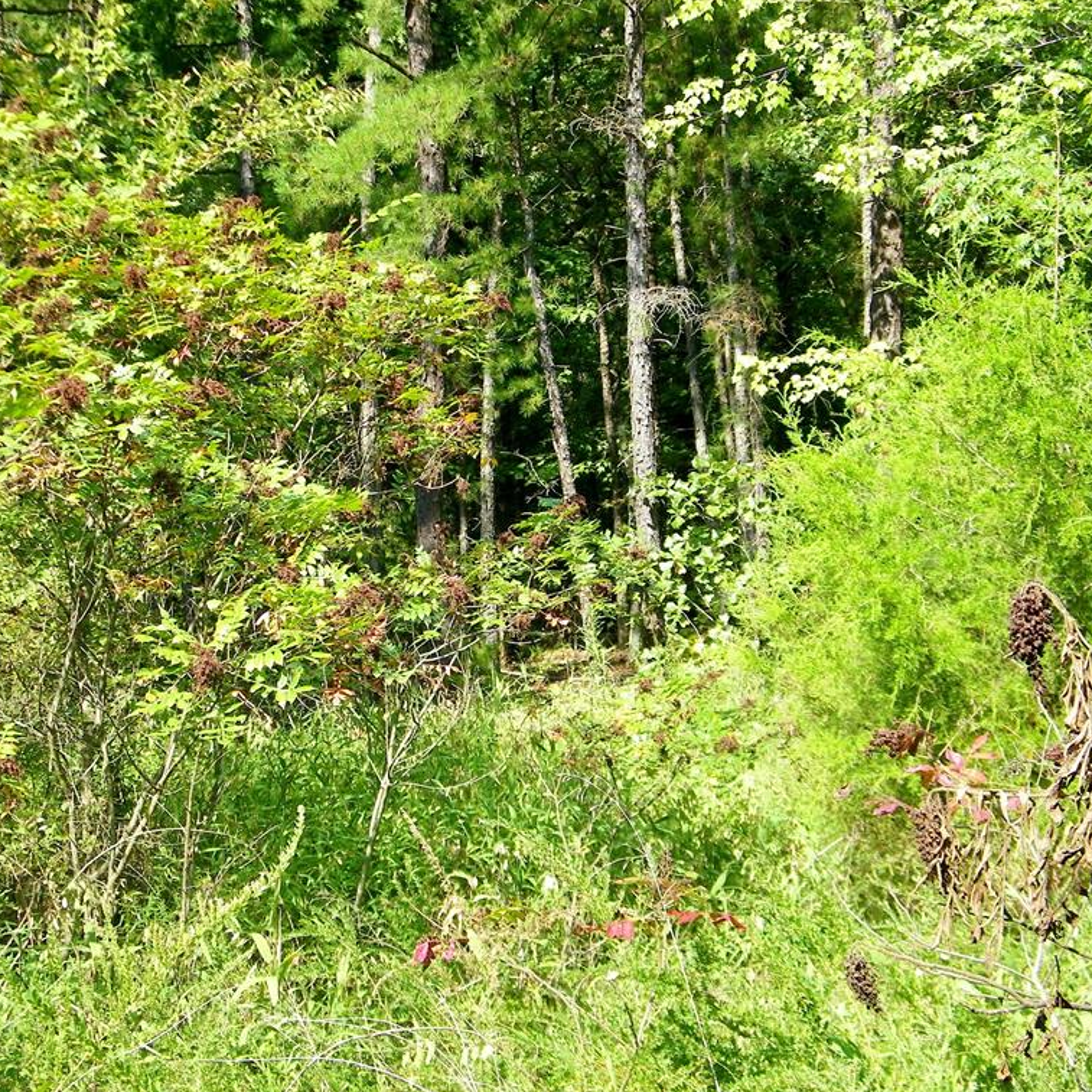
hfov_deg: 28.2
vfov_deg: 28.2
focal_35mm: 61
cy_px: 551
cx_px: 547
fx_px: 2177
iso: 80
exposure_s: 1/250
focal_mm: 9.1
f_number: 4
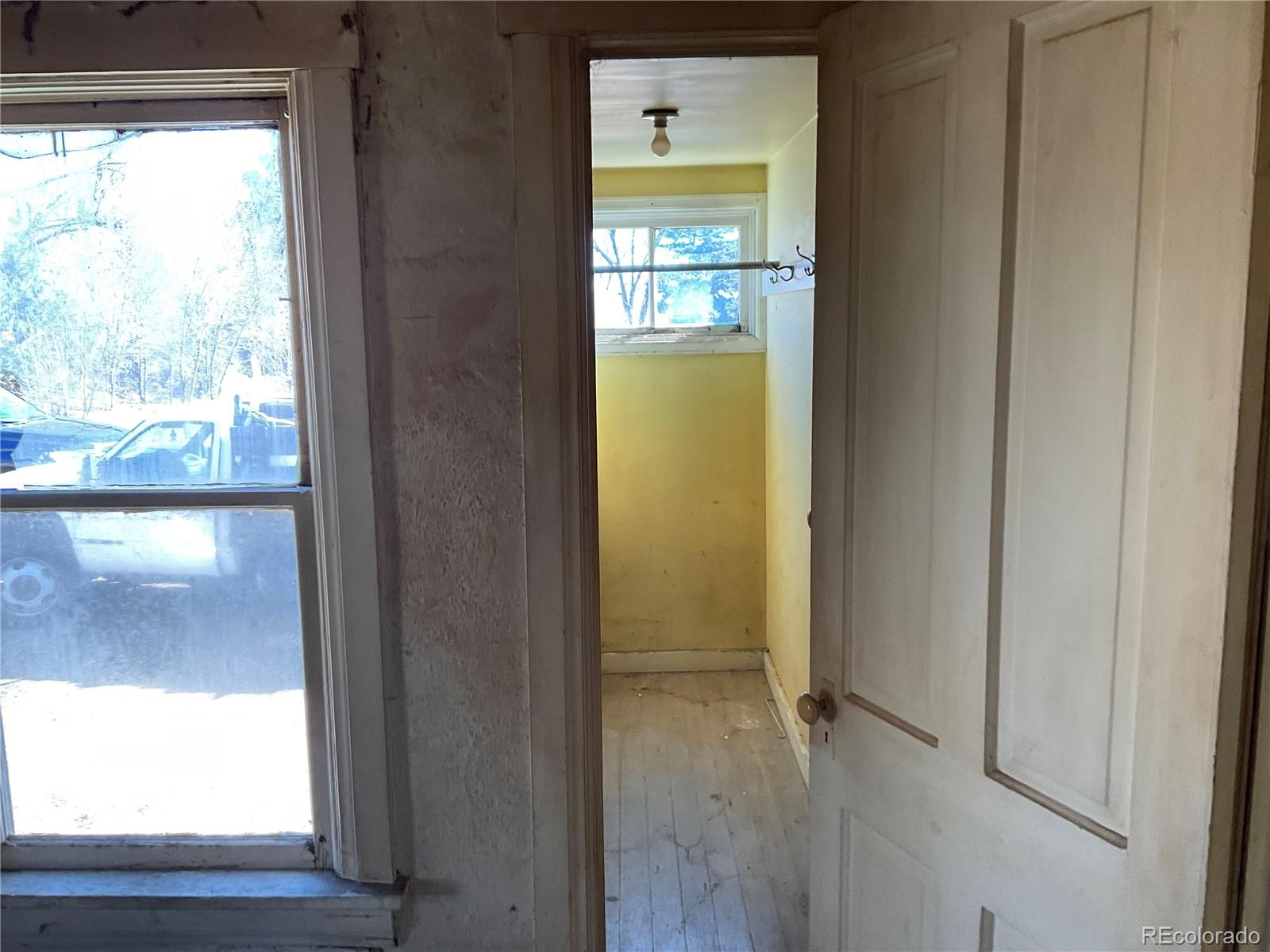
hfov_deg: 61.7
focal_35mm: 29
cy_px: 476
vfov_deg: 48.2
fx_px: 1064
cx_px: 635
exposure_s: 1/120
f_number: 1.8
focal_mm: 3
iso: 64
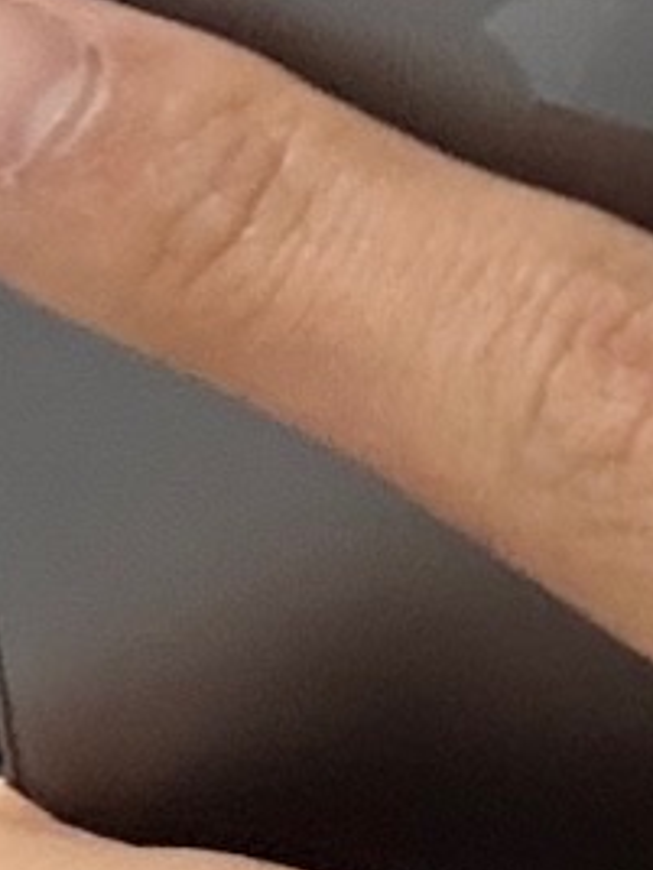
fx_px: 5760
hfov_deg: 6.3
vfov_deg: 8.6
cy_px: 526
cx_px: -708
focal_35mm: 229
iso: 125
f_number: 1.9
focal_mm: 2.69
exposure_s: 1/60
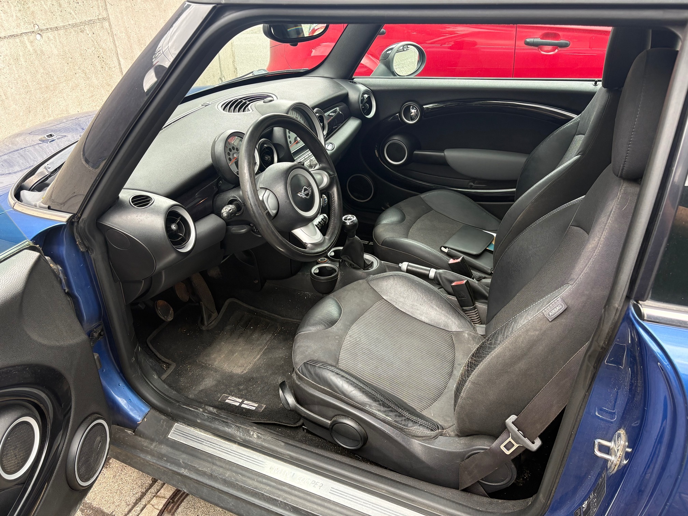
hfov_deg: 67.3
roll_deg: +2.9
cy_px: 258
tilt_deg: -30.5
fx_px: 517
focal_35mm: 26
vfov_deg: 53.1
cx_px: 344
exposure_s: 1/133
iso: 100
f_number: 1.6
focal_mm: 5.96
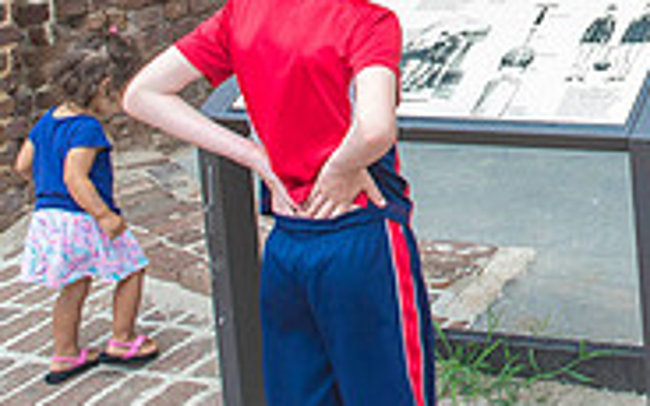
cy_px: -199
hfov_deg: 23.5
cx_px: 855
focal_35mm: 77
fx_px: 1364
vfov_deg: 15.6
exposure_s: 1/500
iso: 800
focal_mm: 24
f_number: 10
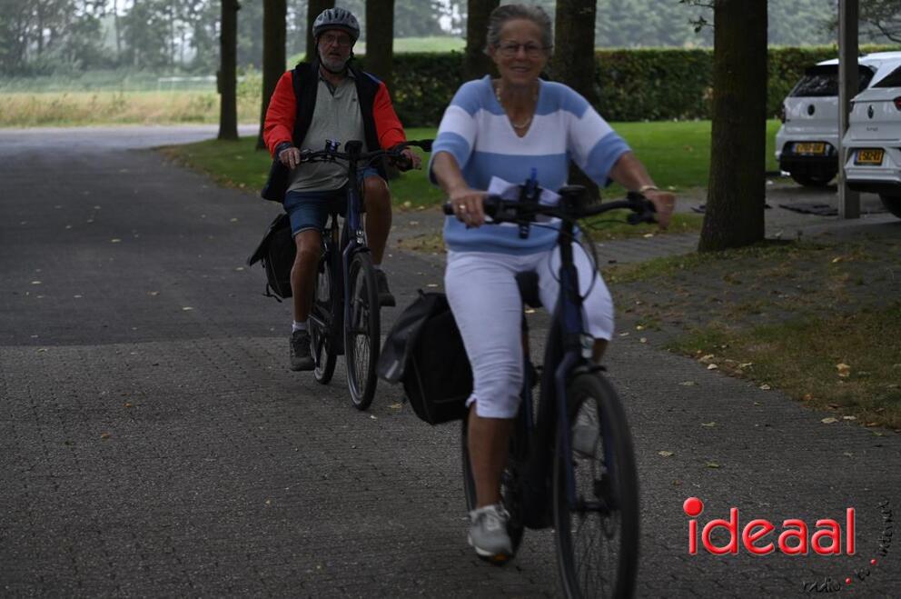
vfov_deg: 13.7
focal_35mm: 100
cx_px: 450
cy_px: 300
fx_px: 2500
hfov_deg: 20.4
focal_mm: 100
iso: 320
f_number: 4.5
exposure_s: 1/80
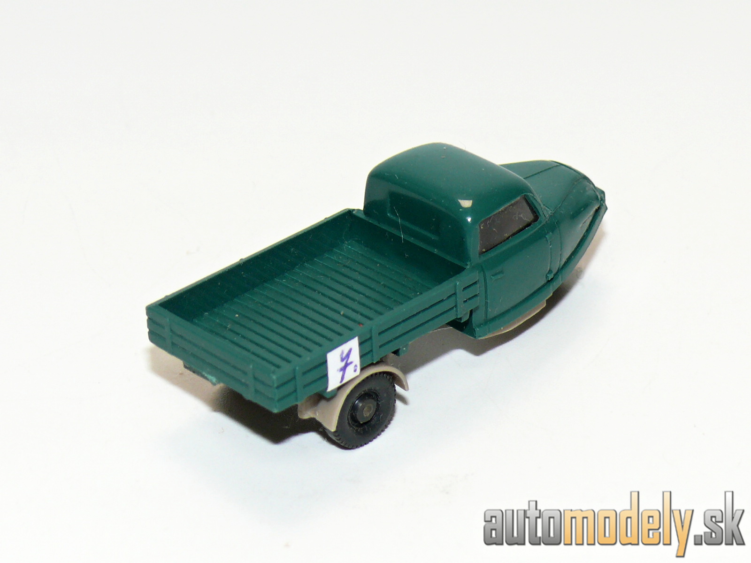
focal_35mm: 134
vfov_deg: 11.1
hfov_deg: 14.7
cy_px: 282
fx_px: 2907
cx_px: 376
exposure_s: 1/30
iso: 100
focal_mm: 16
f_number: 4
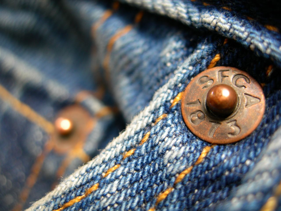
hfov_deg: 49.0
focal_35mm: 38
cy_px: 106
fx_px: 308
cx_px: 140
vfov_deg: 37.7
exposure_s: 1/15.2
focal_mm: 7.8
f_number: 2.8
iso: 50
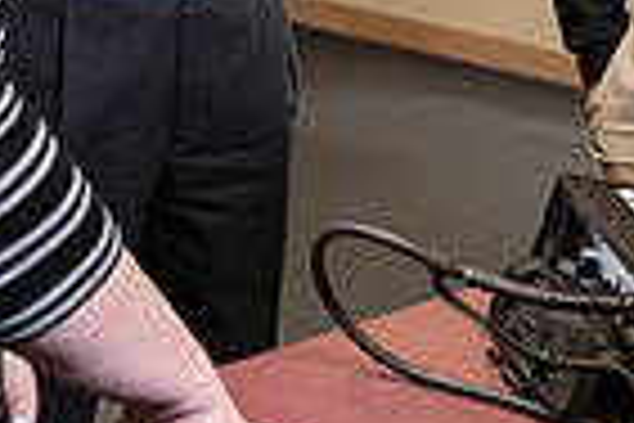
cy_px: -155
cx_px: 652
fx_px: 1955
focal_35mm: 111
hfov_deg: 17.9
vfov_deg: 11.9
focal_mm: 27
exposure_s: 1/200
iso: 1250
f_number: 3.5
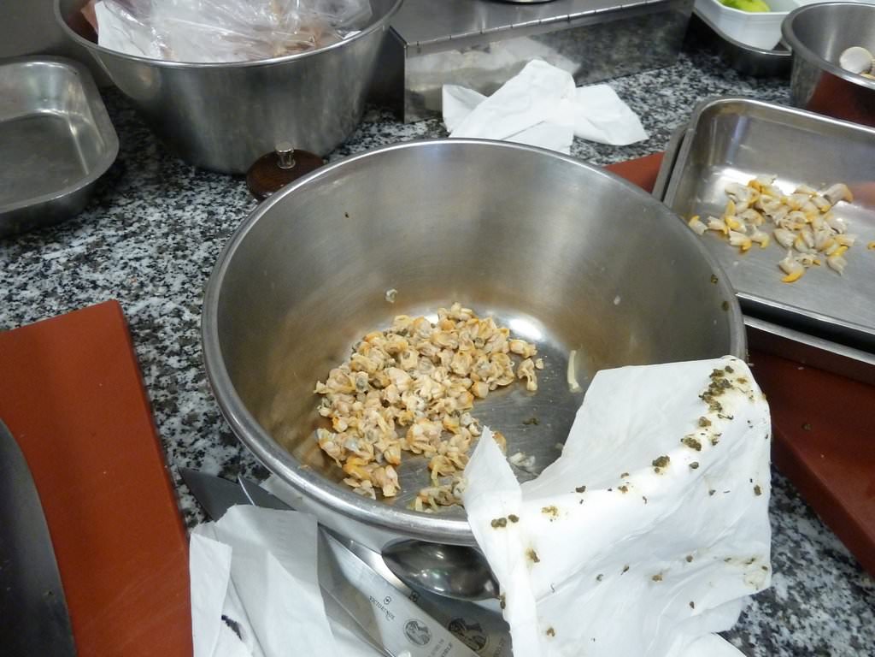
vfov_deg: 54.9
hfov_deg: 69.4
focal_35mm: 25
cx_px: 438
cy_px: 328
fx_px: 632
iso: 400
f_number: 3.3
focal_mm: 4.1
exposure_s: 1/13
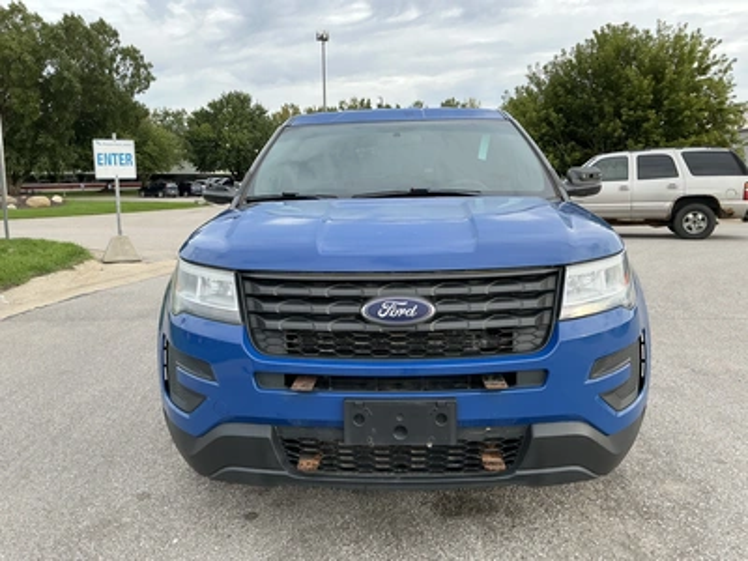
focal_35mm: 28
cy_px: 280
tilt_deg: -5.9
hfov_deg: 63.4
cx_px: 374
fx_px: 605
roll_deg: +0.3
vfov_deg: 49.7
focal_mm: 3
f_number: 1.8
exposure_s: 1/178
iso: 20
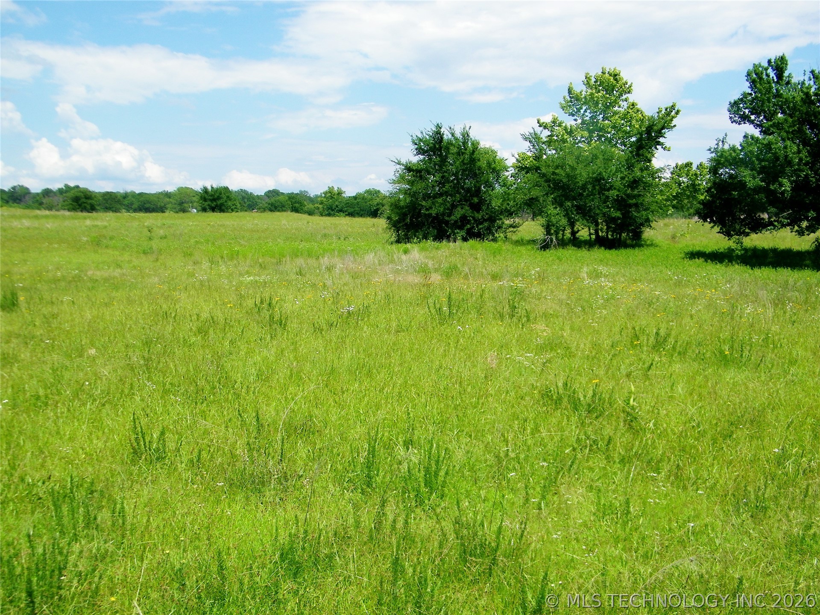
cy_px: 308
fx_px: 900
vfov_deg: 37.7
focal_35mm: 38
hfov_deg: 49.0
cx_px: 410
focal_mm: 6.8
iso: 80
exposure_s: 1/250
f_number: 7.4
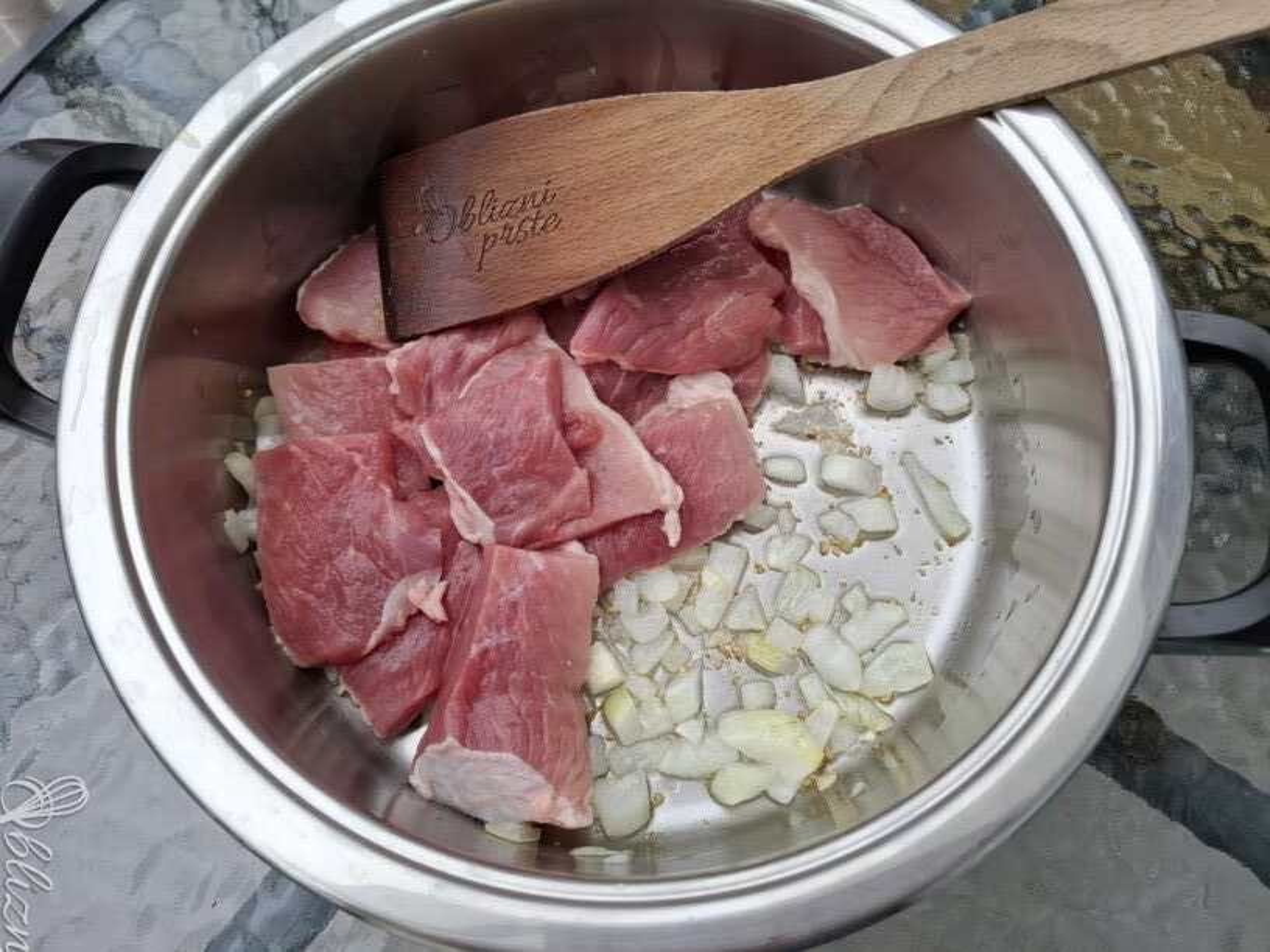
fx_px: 844
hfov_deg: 73.9
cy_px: 476
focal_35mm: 23
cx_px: 635
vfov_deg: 58.9
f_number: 1.8
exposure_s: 1/381
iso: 50
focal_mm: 5.54
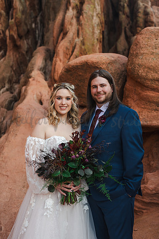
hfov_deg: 26.9
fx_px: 332
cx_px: 80
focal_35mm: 50
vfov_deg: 39.6
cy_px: 120
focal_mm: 50
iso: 250
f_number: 4
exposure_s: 1/200
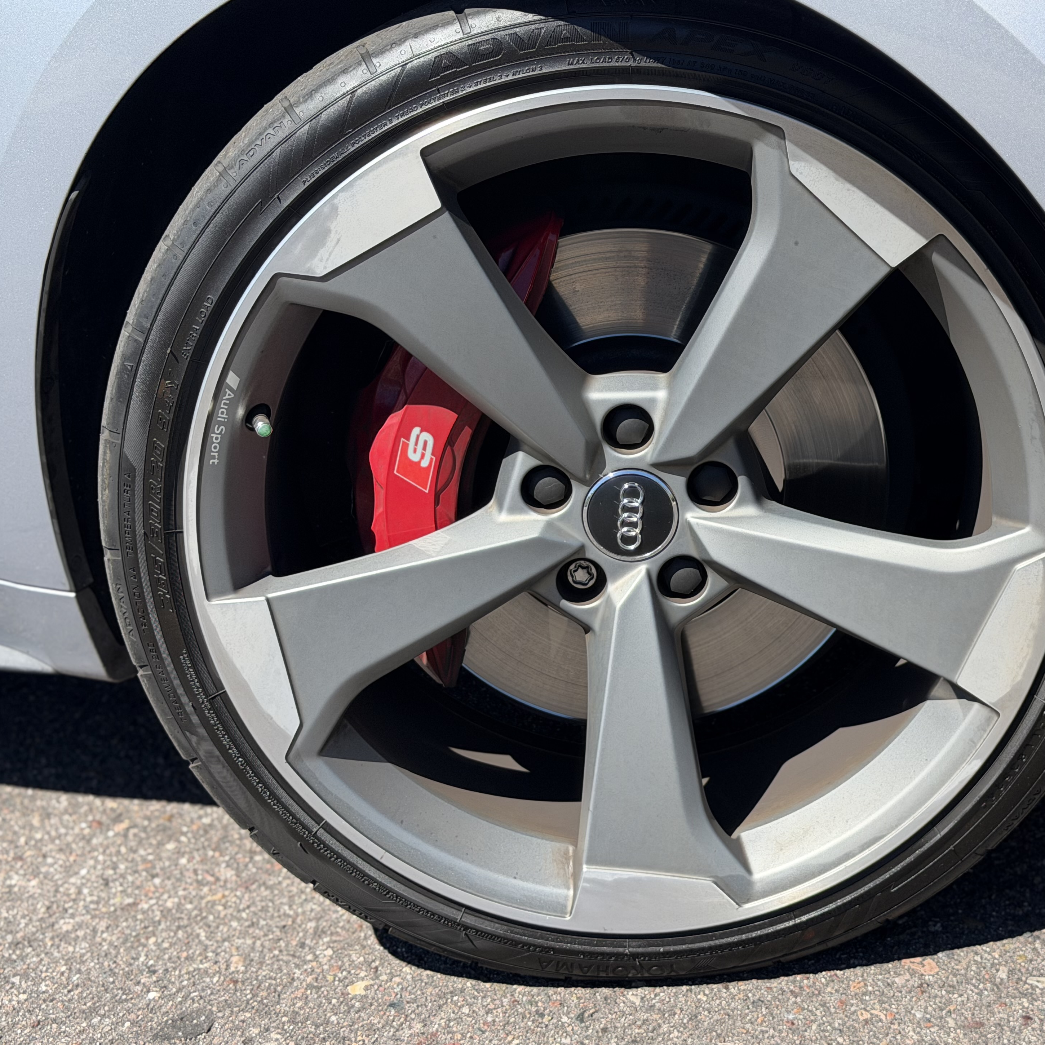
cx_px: 685
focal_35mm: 59
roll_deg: -1.2
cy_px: 510
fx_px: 2015
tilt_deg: -20.2
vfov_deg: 29.1
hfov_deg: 28.9
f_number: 1.78
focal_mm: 6.76
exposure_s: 1/2208
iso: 80
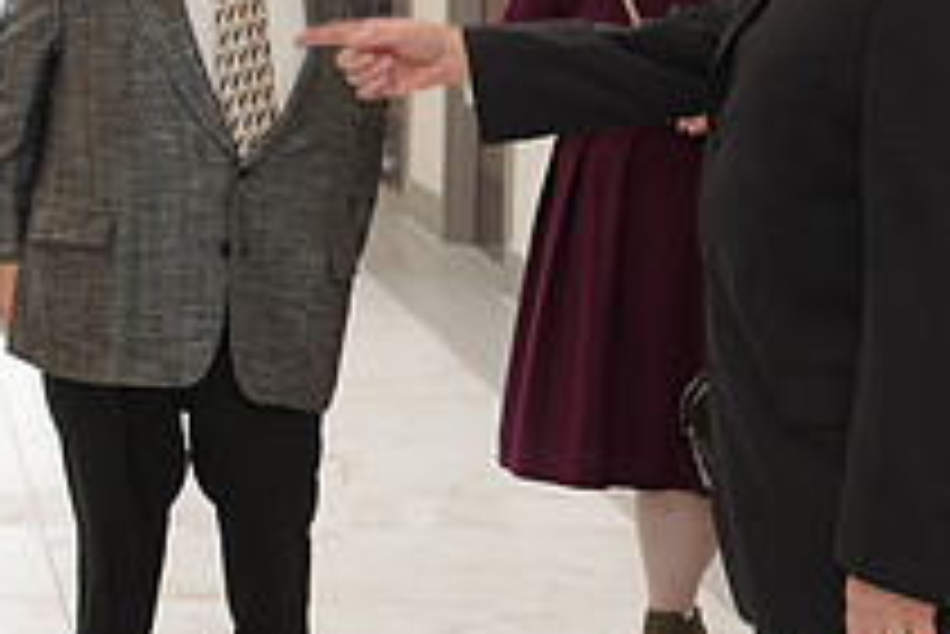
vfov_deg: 11.6
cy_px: 205
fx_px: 3116
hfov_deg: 16.3
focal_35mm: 118
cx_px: -333
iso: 500
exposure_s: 1/100
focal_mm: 43
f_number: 5
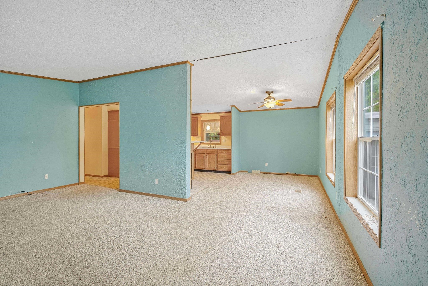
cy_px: 143
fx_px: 195
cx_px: 214
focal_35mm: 16
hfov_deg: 95.3
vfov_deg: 72.4
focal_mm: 16.4
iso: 2000
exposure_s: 1/30
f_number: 6.3
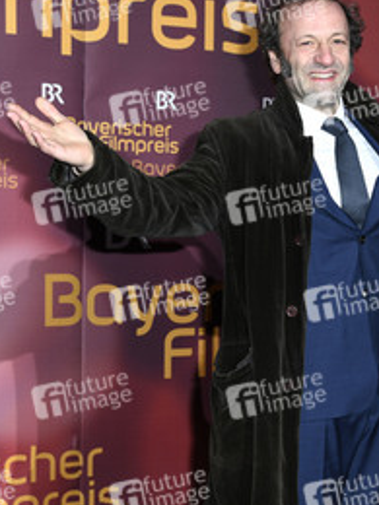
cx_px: 302
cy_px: 251
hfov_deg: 19.4
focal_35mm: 75
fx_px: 1095
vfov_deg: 26.0
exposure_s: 1/160
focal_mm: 45
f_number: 6.3
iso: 500
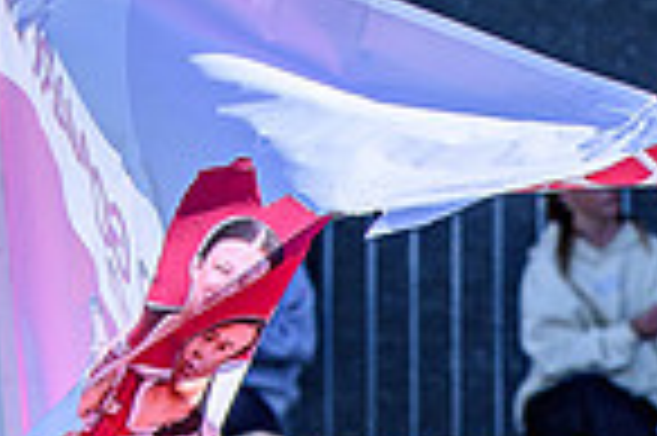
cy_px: 917
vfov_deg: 2.2
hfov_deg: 3.3
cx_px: 1061
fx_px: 11302
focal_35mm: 620
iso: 250
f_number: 5.6
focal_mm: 78
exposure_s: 1/1600
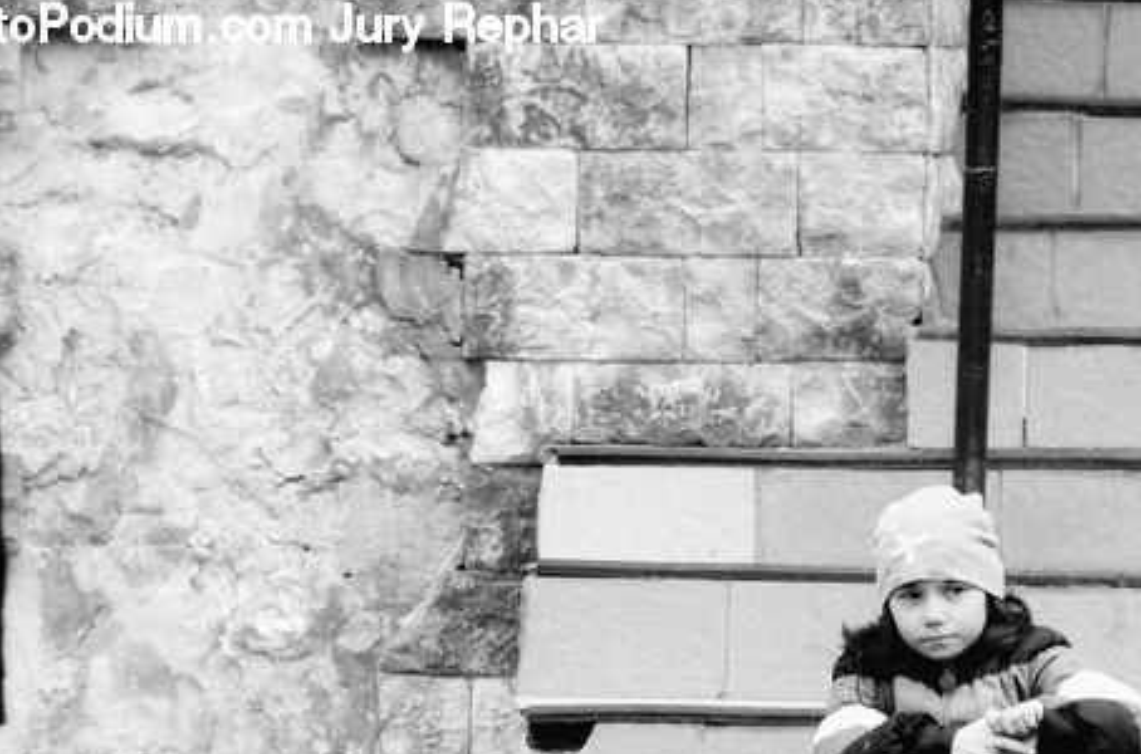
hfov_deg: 2.3
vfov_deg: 1.5
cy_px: 714
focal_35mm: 893
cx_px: 807
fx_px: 28224
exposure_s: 1/250
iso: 800
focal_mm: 300
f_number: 5.6
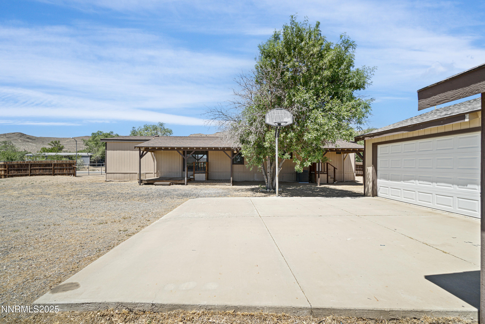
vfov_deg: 77.3
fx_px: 202
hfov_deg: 100.4
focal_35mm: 15
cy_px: 162
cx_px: 242
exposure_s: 1/60
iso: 160
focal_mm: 10
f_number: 8
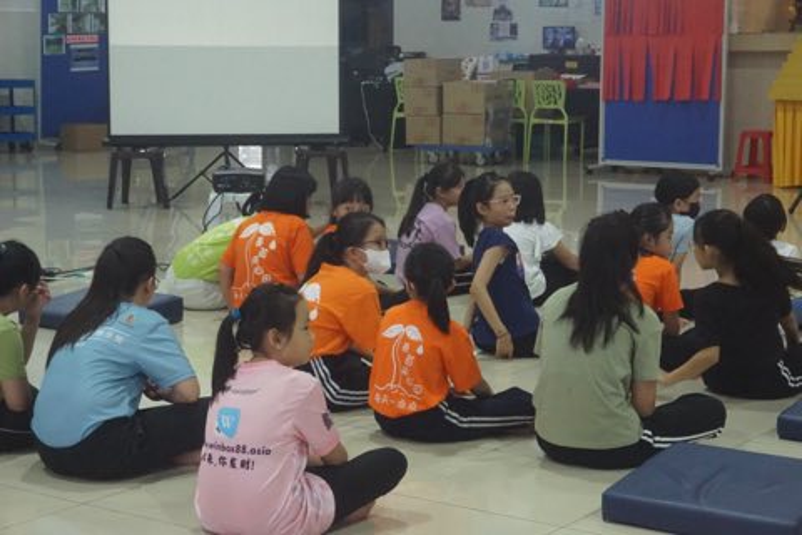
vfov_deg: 18.5
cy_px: 268
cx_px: 401
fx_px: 1637
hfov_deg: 27.5
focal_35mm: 74
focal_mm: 49
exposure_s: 1/125
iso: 6400
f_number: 14
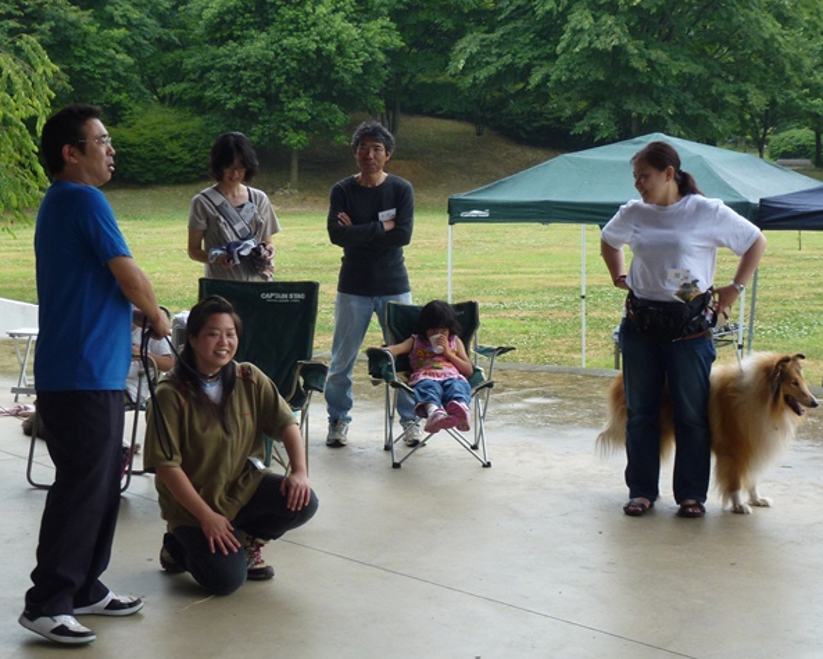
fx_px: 1462
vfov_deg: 25.4
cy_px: 330
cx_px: 405
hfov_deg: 31.4
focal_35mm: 60
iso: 125
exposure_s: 1/60
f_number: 4.4
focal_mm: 10.1
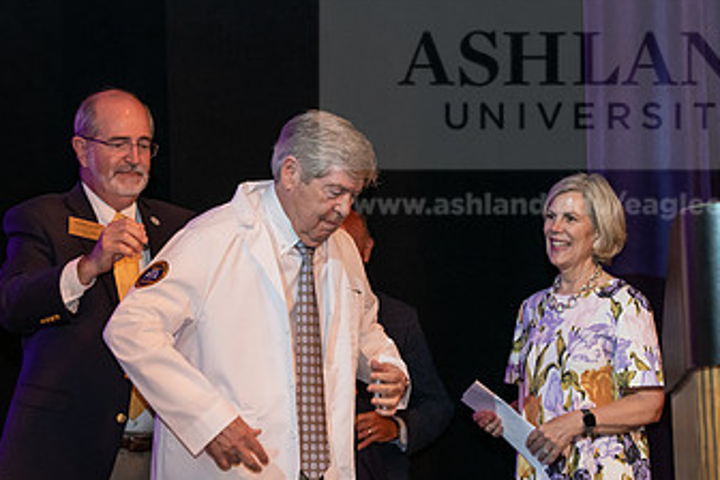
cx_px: 255
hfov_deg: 14.8
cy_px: 250
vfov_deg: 9.9
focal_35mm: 138
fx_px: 2760
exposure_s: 1/200
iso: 2000
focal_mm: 80
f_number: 4
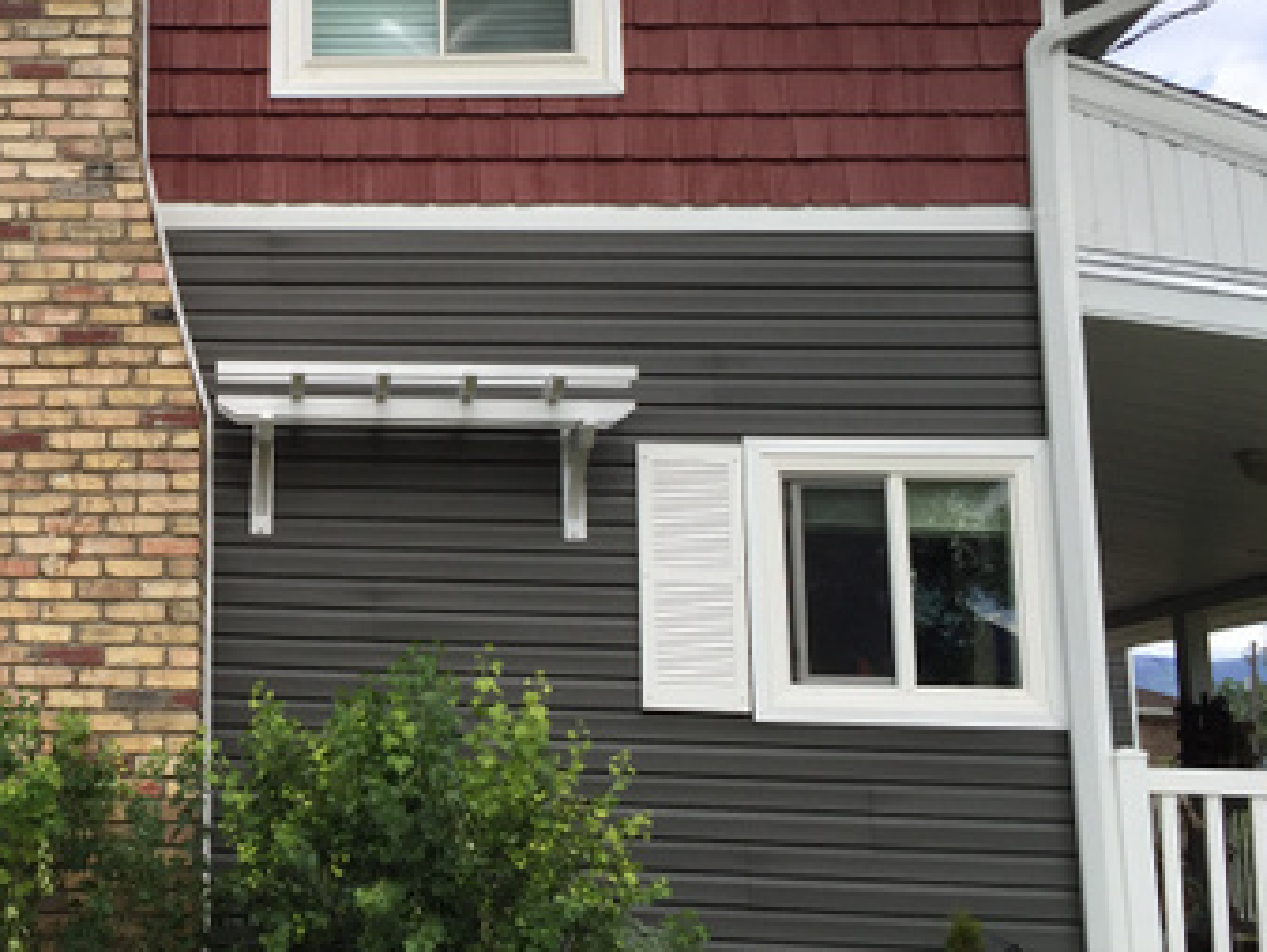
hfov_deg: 32.9
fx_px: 2014
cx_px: 102
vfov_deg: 26.5
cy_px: 399
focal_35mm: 55
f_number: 2.2
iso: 32
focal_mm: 4.15
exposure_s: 1/824
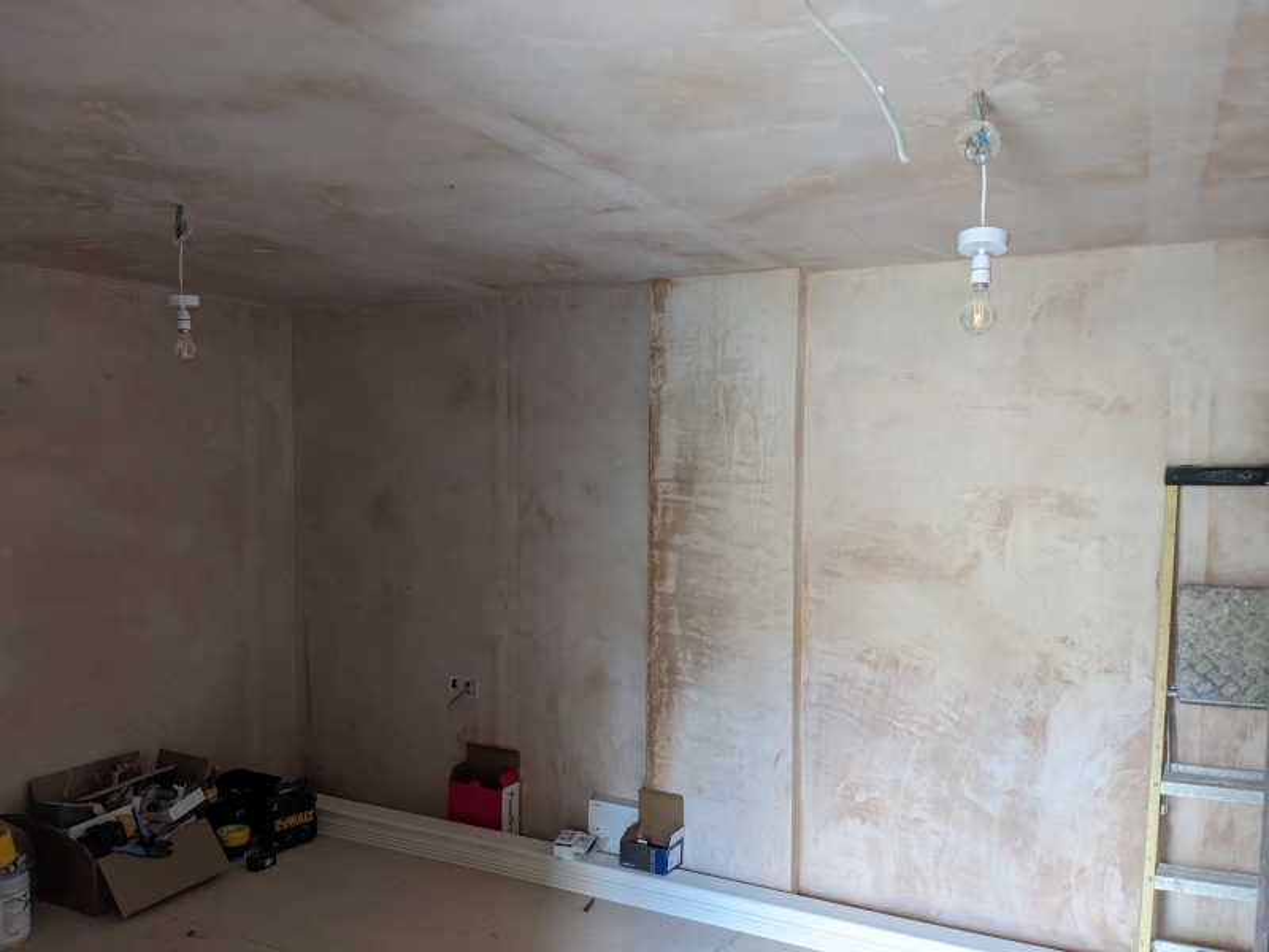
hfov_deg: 65.3
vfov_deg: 51.4
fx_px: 990
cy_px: 476
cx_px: 634
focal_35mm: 27
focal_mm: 4.38
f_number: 1.73
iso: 341
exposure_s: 1/49.9
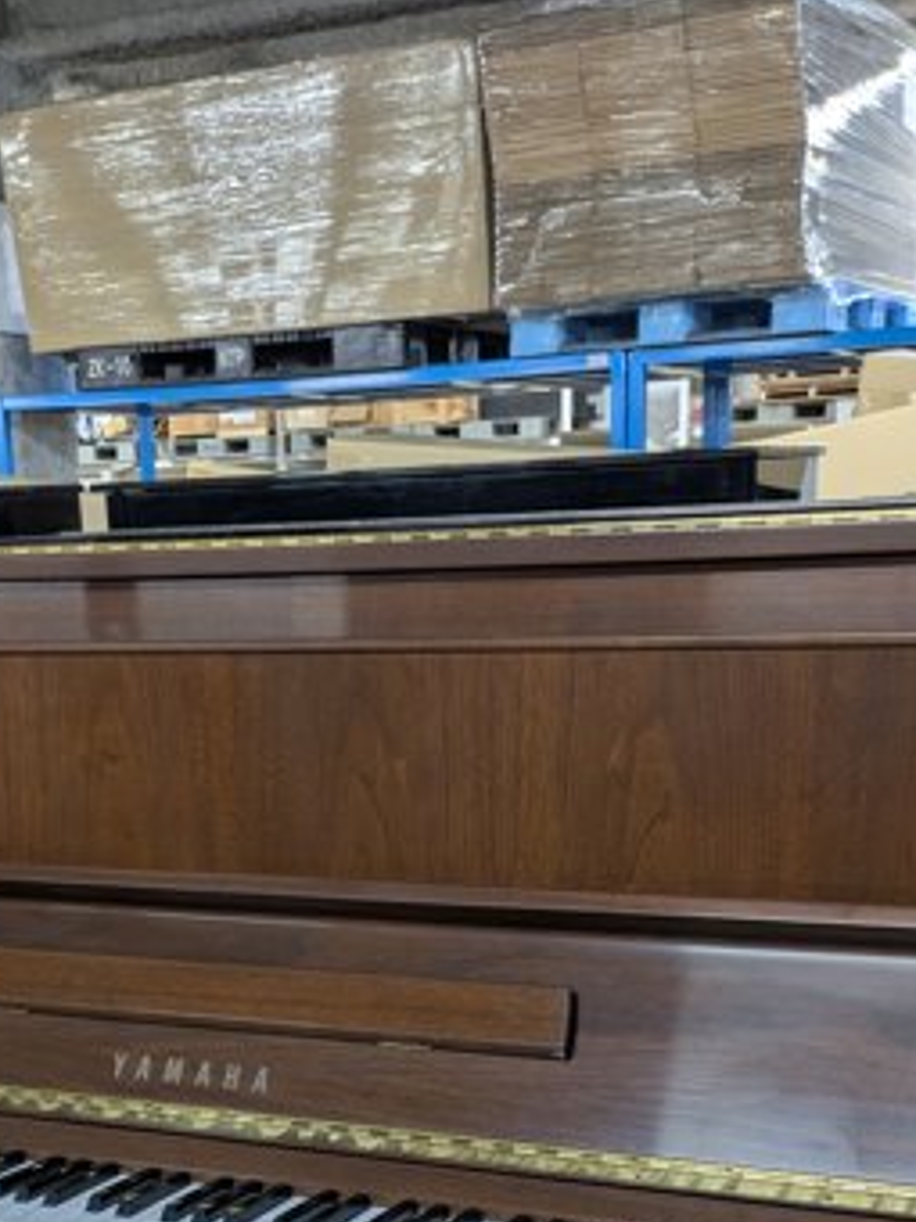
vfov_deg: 33.7
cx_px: 343
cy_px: 1157
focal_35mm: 53
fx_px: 1870
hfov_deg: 27.4
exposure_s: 1/25
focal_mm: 5.43
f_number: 1.89
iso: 185
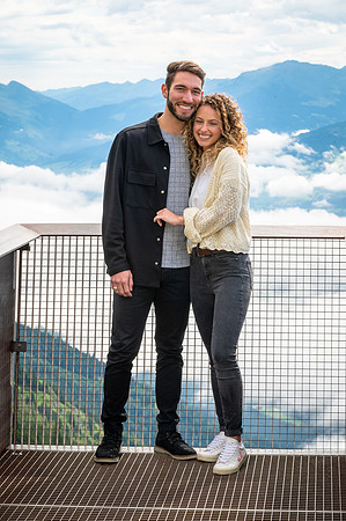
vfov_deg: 18.6
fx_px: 1589
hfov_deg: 12.4
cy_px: 260
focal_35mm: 110
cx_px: 173
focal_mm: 110
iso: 320
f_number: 14
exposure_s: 1/200
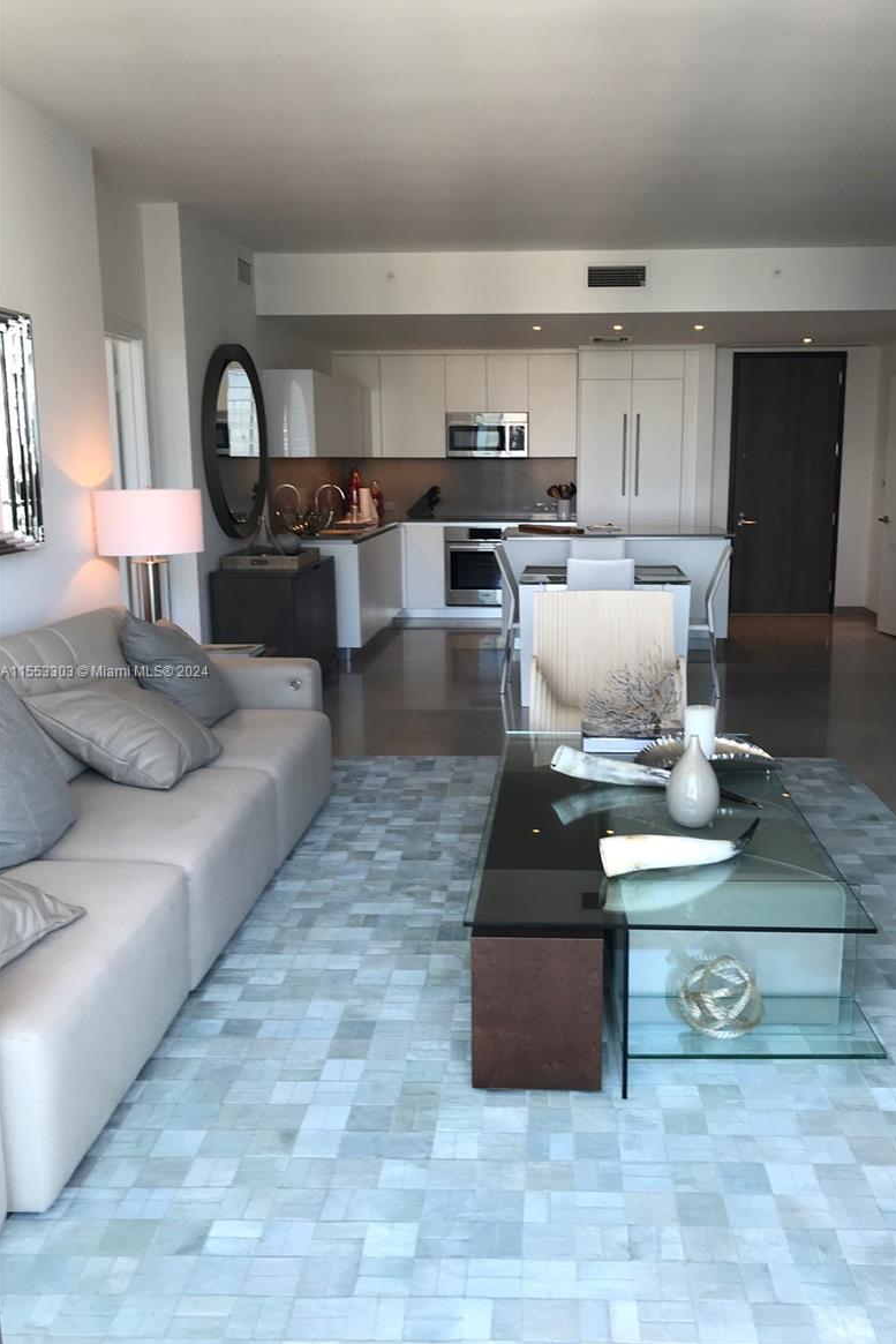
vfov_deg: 61.9
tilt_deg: -10.1
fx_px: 1120
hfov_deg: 43.5
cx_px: 517
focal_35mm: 30
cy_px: 673
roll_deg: +0.4
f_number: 1.8
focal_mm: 3.99
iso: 25
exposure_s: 1/60
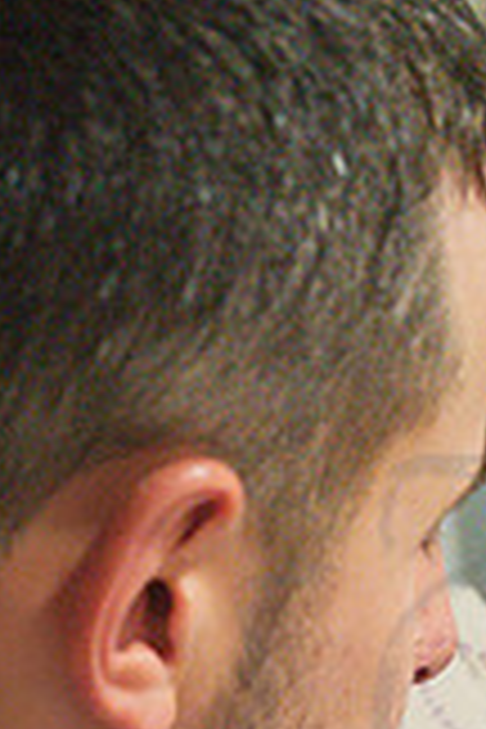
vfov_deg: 13.4
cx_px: 529
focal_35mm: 140
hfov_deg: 9.7
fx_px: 2835
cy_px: 1228
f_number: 4.5
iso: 3200
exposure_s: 1/200
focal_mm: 39
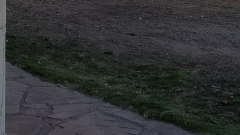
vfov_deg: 10.0
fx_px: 770
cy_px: 19
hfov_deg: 17.4
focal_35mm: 121
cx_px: 11
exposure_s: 1/1412
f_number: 1.7
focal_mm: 4.3
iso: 50
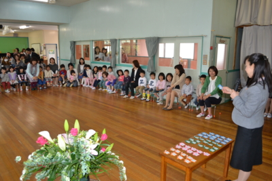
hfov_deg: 67.4
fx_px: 204
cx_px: 136
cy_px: 90
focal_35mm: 27
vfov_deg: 48.0
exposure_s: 1/100
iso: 400
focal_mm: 18
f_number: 4
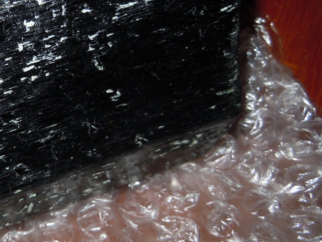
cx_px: 2
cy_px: 109
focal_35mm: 61
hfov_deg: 29.6
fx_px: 567
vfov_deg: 24.0
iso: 100
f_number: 3.5
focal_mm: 5.4
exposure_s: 1/30
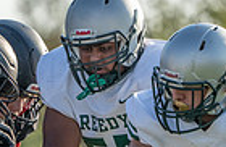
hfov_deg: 1.4
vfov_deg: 0.9
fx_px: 9307
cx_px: -27
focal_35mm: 1494
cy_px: 271
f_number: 5.6
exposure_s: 1/1250
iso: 500
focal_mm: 336
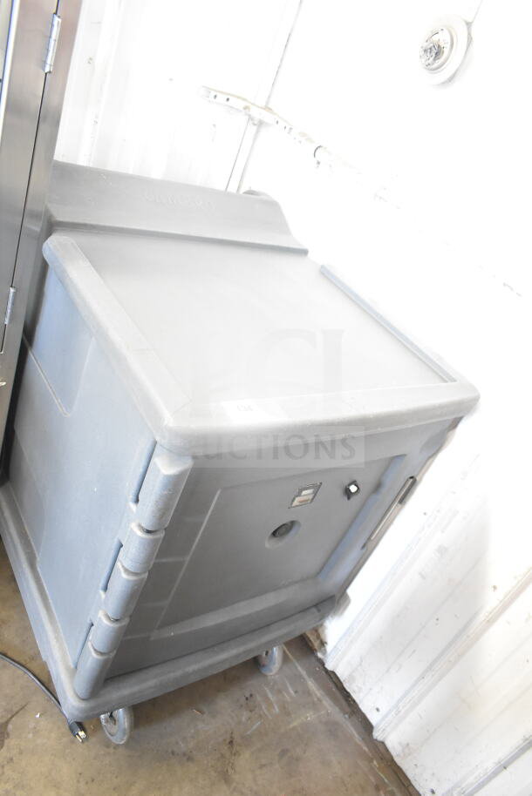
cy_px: 398
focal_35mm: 27
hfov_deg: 48.0
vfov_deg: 67.4
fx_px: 598
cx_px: 266
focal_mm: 18
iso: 3200
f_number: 3.5
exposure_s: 1/30
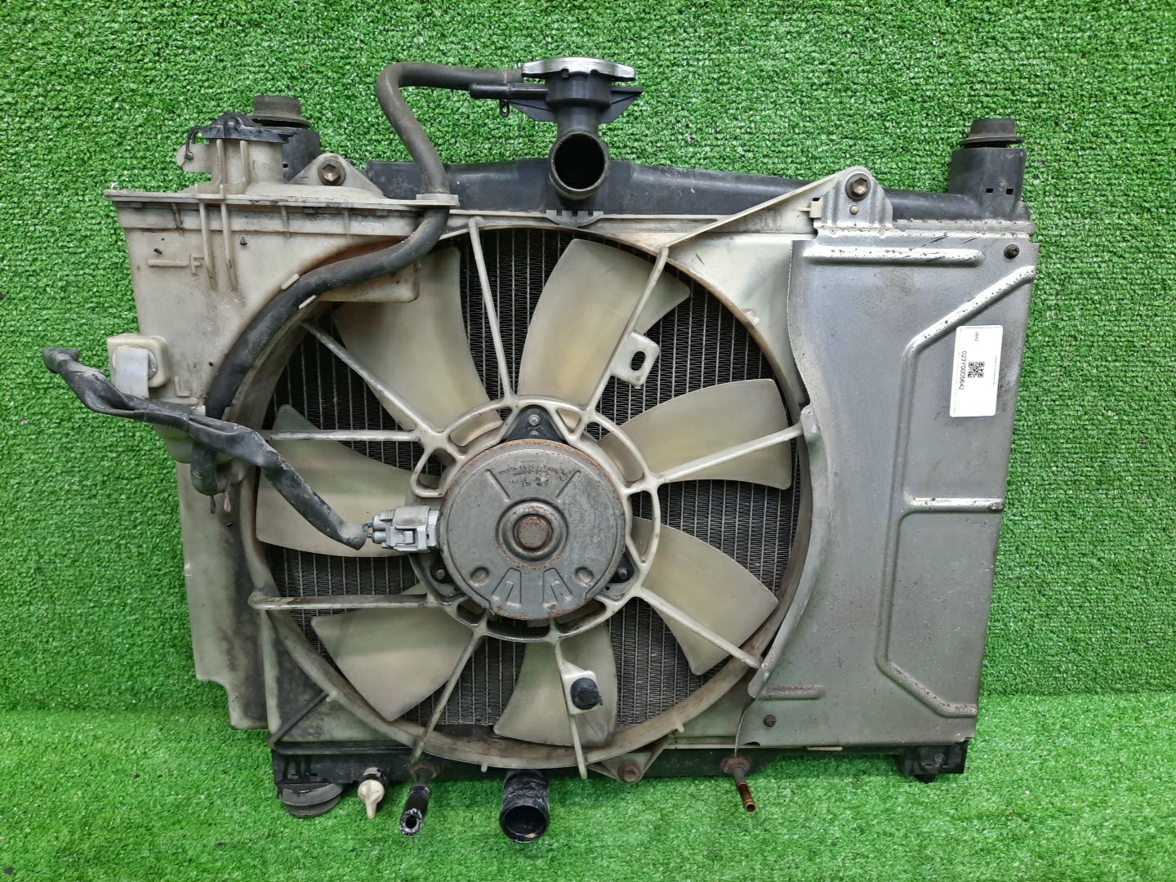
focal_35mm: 25
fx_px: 849
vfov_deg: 54.9
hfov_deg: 69.4
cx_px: 588
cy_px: 441
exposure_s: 1/50
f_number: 2
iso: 119
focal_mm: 4.6
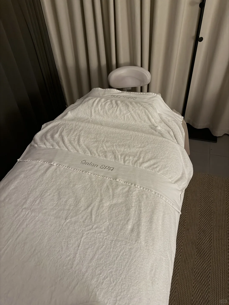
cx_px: 114
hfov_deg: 56.8
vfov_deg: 71.6
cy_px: 152
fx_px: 212
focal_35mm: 24
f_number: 1.78
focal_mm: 6.76
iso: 1000
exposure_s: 1/30
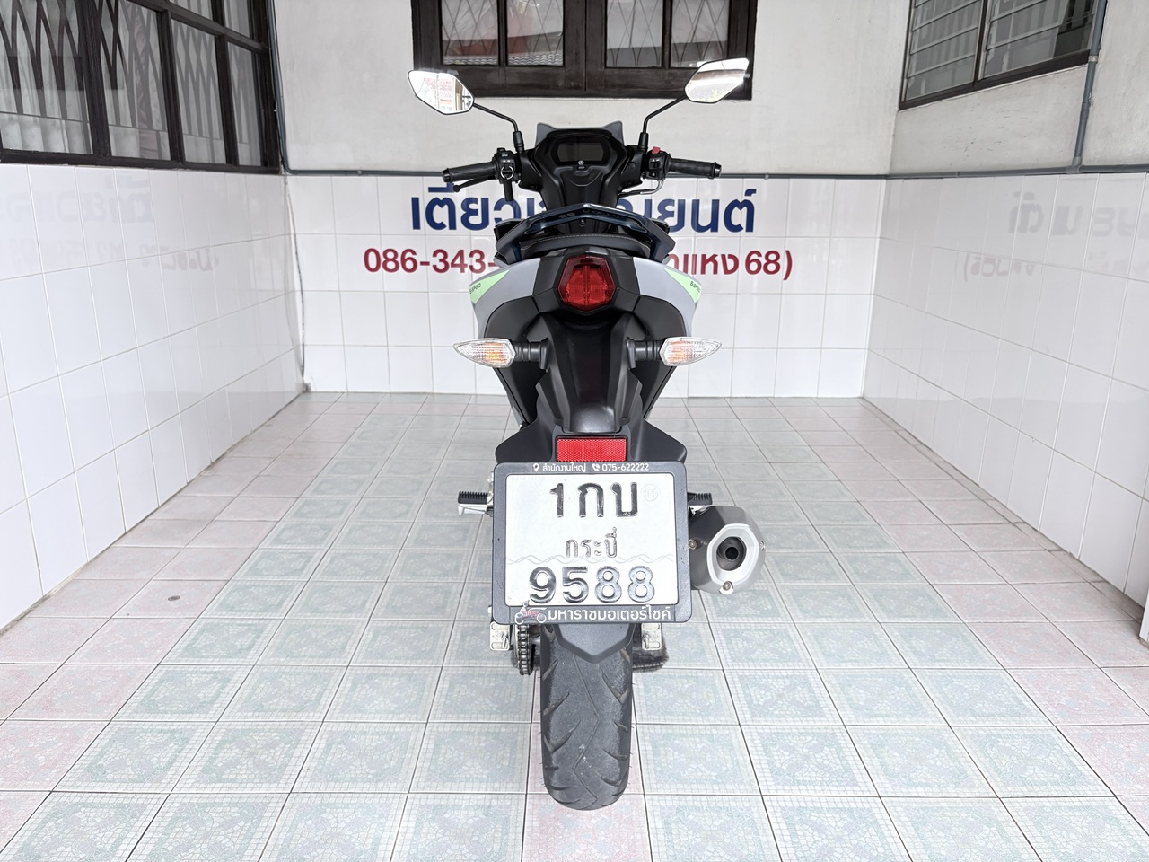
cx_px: 574
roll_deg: -0.3
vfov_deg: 53.1
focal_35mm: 26
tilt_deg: -15.9
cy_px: 431
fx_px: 863
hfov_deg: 67.3
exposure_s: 1/76
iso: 125
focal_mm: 5.96
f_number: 1.6
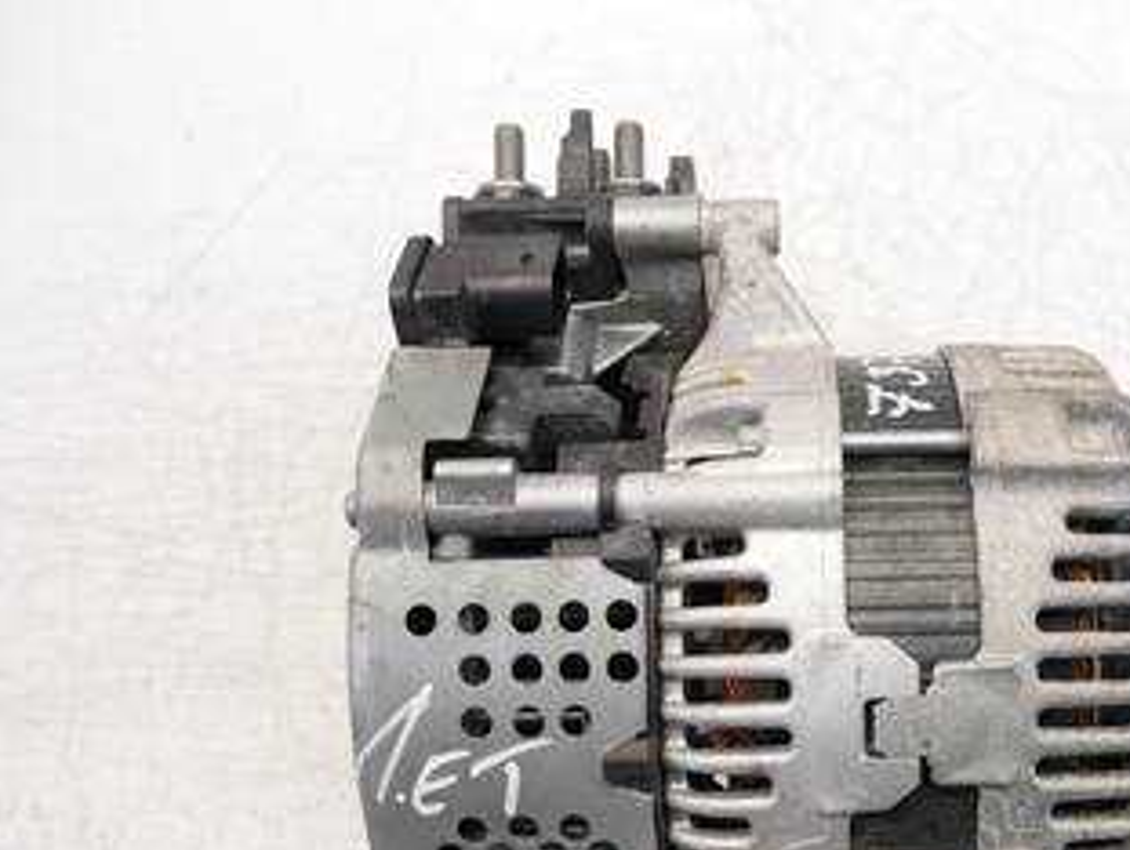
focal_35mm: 37
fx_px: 1209
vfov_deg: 37.9
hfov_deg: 48.3
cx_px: 839
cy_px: 621
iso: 500
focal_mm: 12
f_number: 3.5
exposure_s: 1/60
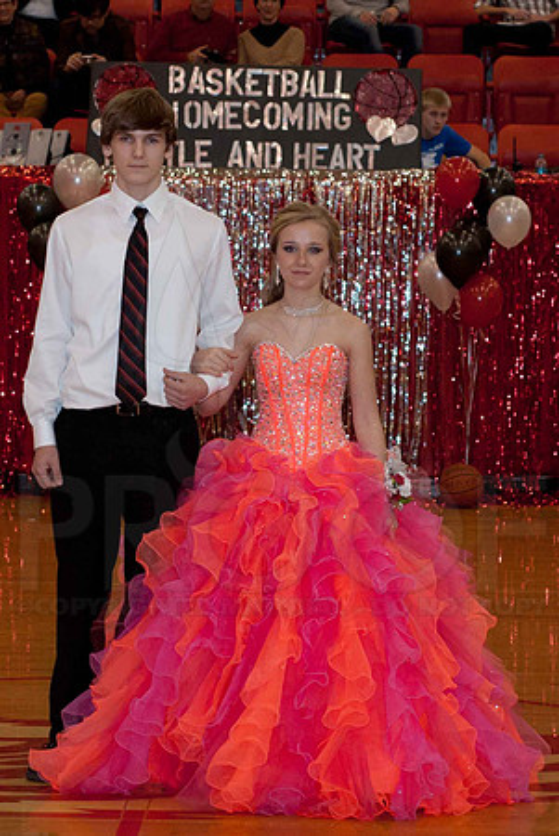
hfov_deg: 18.2
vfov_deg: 27.0
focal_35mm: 75
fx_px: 1743
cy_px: 418
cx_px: 280
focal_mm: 50
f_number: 4
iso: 500
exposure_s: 1/60
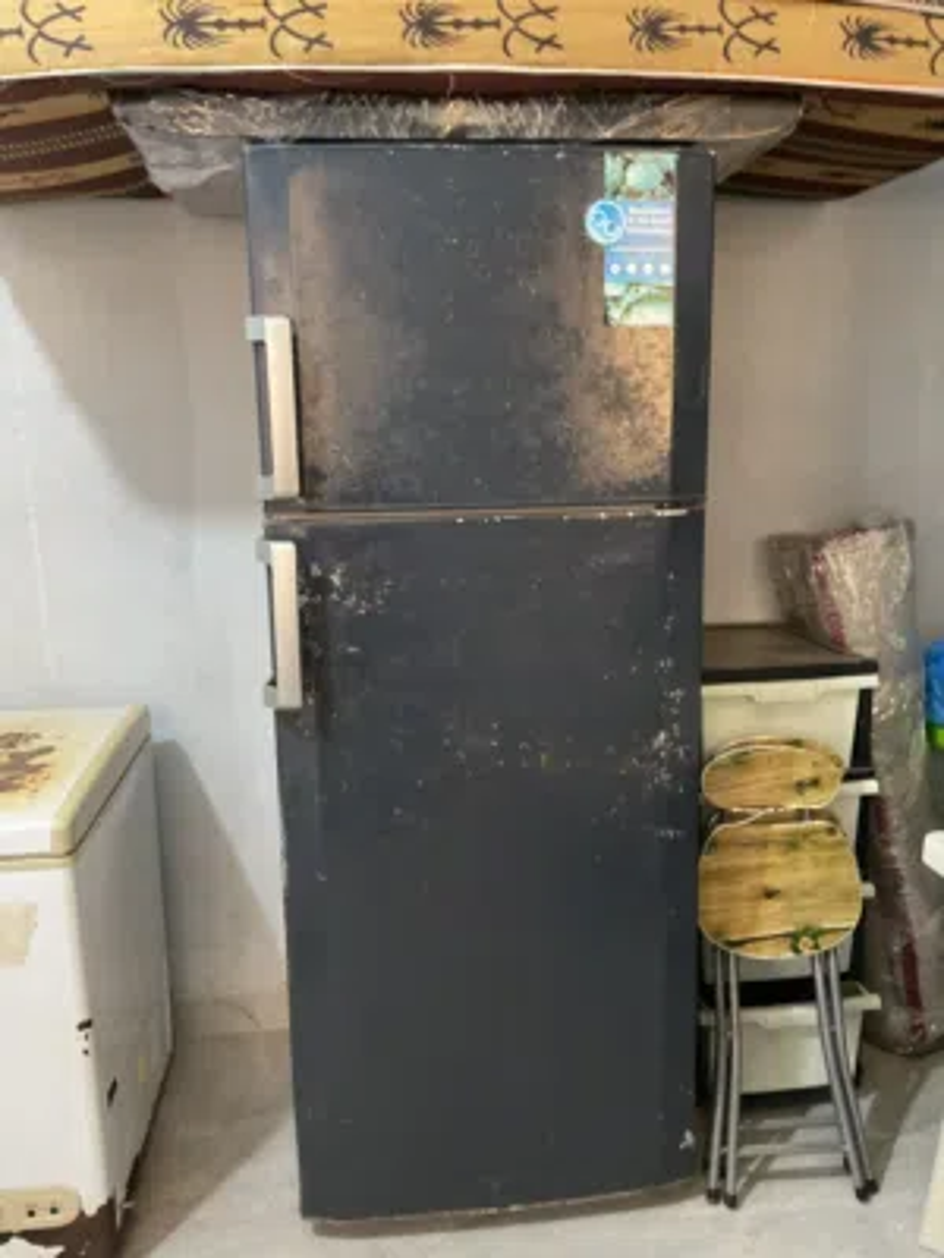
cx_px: 472
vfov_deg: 61.7
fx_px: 1054
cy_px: 629
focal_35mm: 29
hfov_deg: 48.2
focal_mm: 3
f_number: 1.8
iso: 250
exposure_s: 1/30
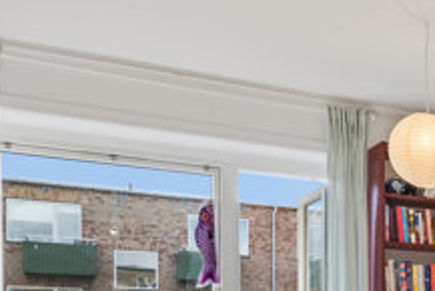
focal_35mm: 59
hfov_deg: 29.3
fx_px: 713
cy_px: 336
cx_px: 519
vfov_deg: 21.6
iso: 125
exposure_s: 1/10
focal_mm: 16
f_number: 11
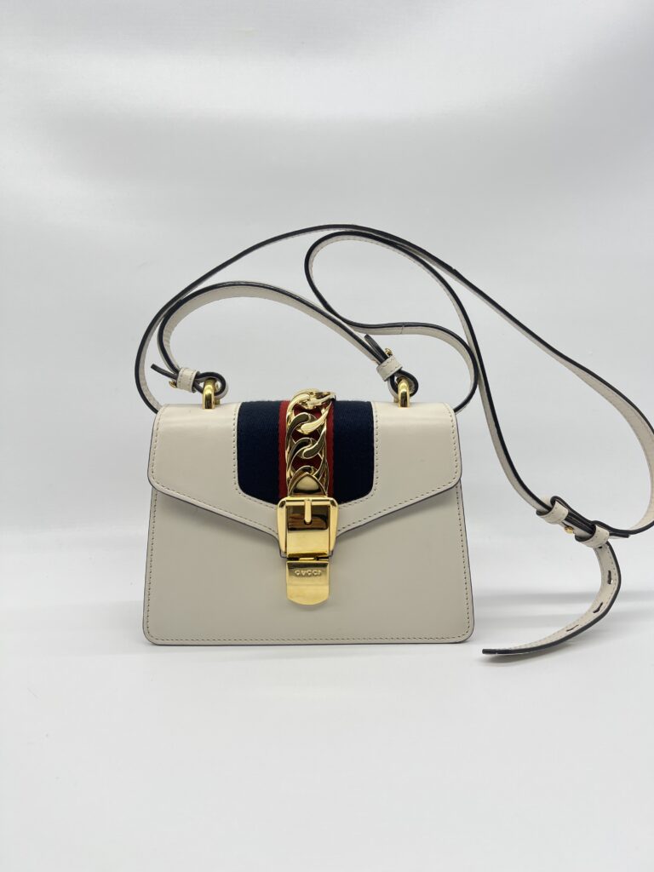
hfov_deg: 53.1
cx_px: 327
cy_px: 436
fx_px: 655
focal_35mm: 26
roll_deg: -0.2
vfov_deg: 67.3
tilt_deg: -8.2
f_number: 1.5
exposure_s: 1/160
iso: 40
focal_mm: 5.7
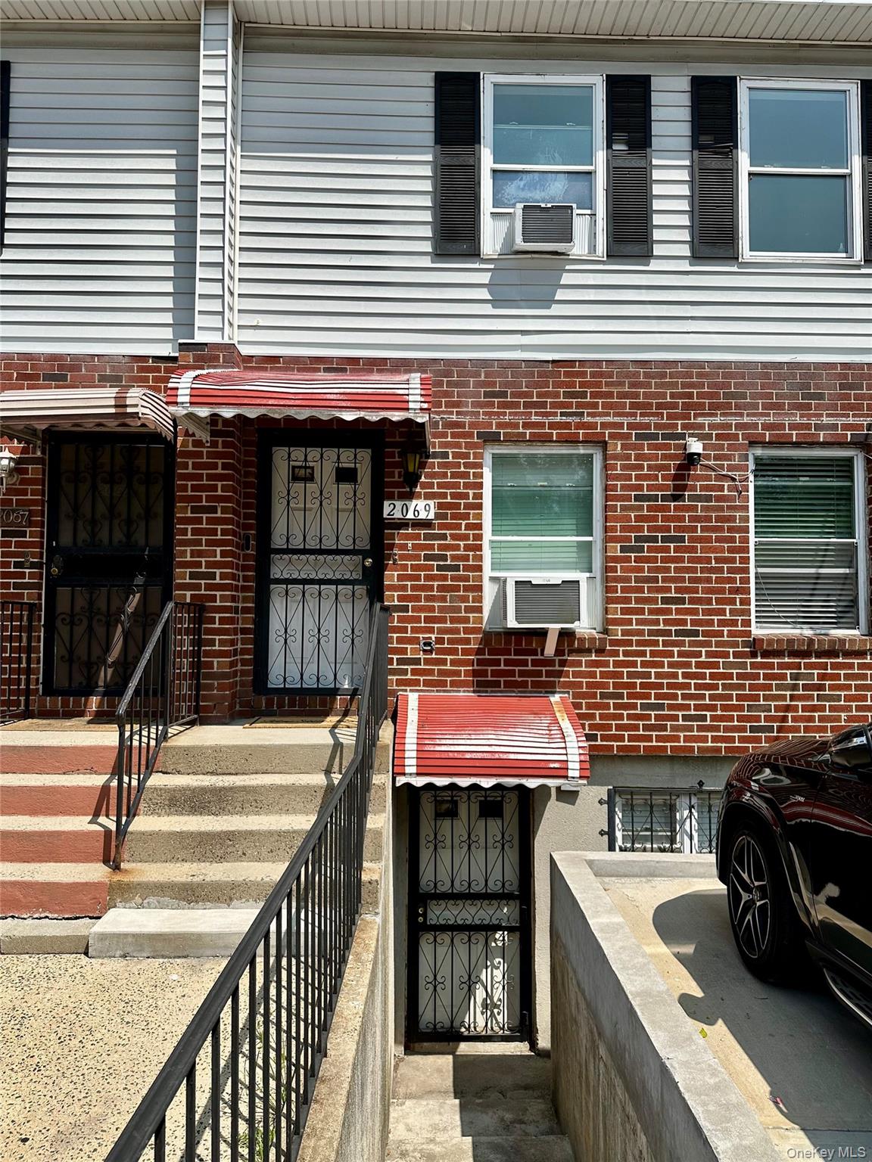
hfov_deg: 56.8
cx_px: 436
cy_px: 581
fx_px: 806
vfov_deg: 71.6
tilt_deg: +3.2
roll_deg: -2.0
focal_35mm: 24
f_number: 1.78
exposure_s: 1/5525
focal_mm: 6.86
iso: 80
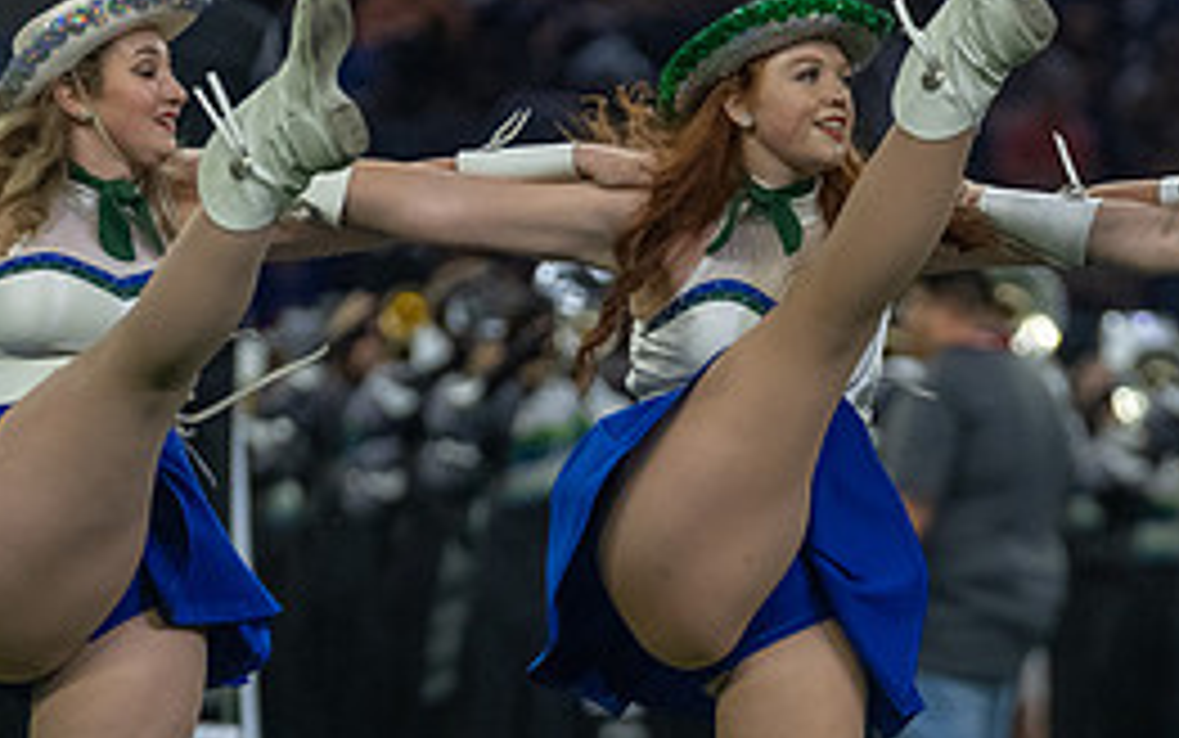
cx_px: 788
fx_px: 12601
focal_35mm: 392
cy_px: 551
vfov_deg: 3.4
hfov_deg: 5.4
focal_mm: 174
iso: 4000
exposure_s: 1/1250
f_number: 2.8
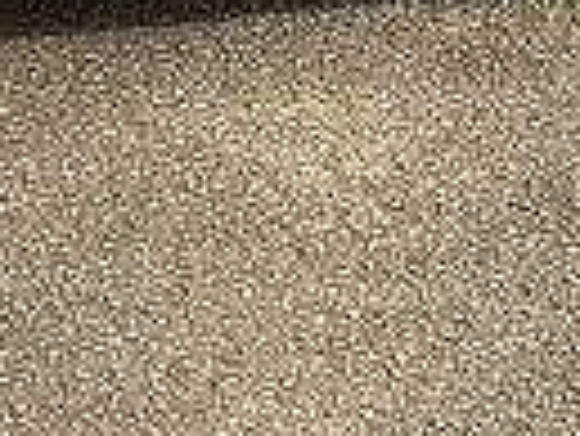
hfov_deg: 10.9
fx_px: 3036
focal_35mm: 181
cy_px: -384
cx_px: 315
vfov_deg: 7.9
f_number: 1.8
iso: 25
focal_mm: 4.25
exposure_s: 1/260
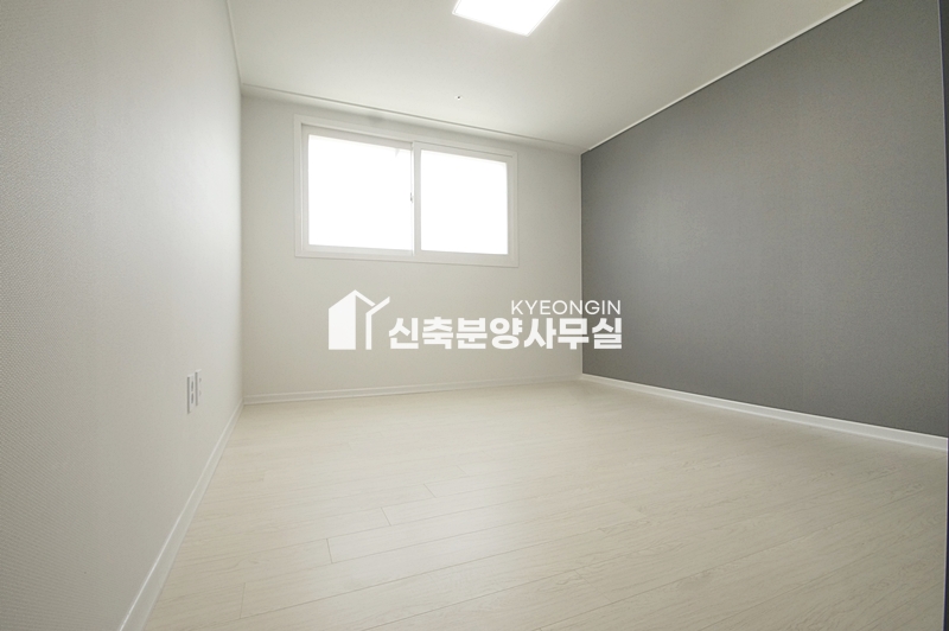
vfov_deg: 77.2
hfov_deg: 100.4
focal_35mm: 15
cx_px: 474
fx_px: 395
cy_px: 316
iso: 800
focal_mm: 10
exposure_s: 1/30
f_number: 9
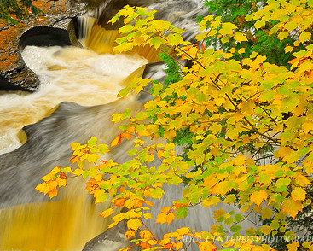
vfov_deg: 10.7
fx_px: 1342
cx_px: 83
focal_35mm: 145
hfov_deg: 13.3
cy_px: 96
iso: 200
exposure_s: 1/2.5
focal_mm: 65
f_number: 18
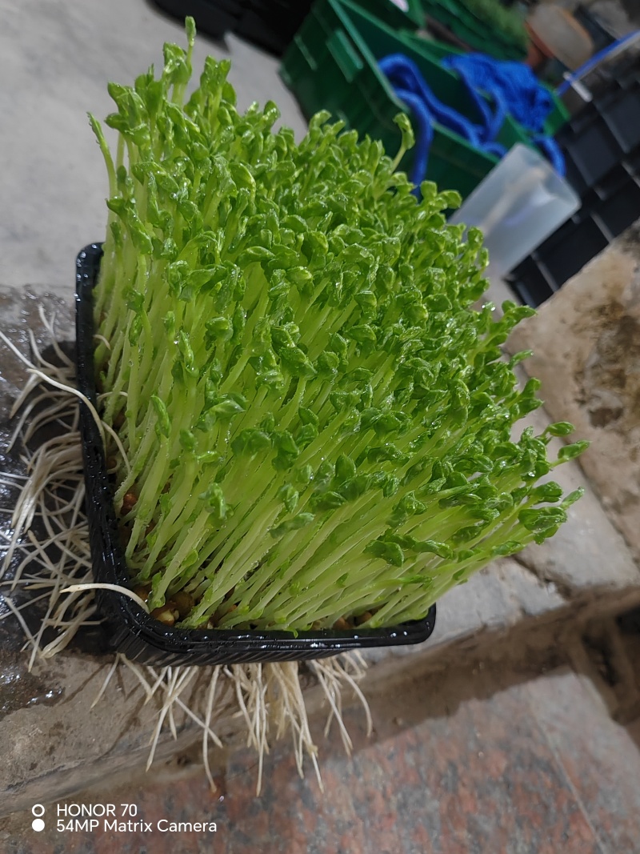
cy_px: 427
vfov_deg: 65.3
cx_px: 320
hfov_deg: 51.3
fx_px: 666
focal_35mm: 27
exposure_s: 1/33
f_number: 1.9
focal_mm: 5.52
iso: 4000
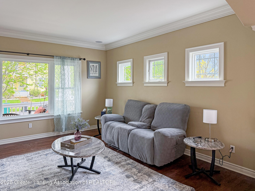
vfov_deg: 56.8
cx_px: 128
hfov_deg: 71.6
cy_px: 96
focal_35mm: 24
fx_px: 177
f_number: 1.78
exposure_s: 1/121
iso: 200
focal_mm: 6.76
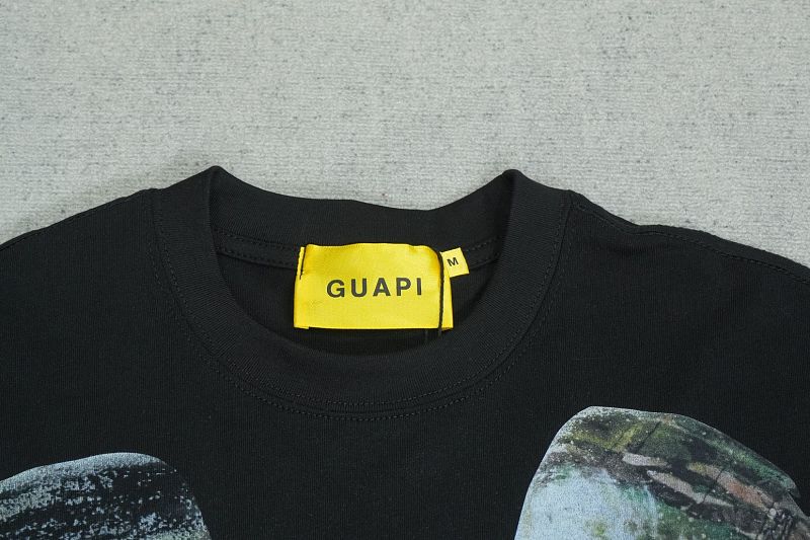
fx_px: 1687
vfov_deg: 18.2
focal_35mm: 75
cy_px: 270
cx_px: 405
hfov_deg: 27.0
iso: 1000
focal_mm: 50
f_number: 8
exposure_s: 1/160
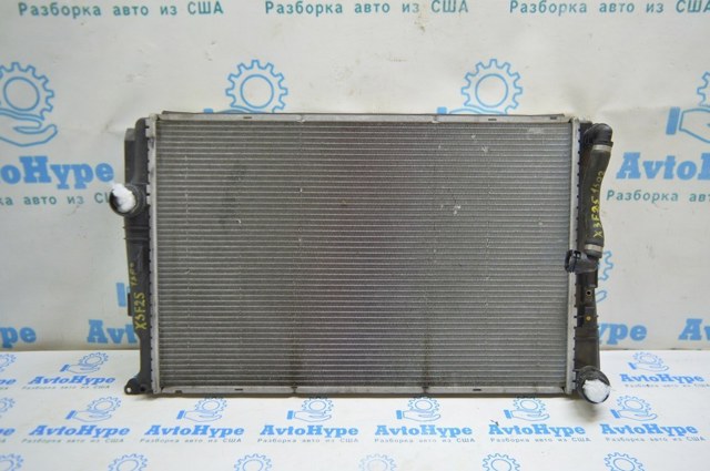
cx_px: 355
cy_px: 236
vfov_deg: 47.8
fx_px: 532
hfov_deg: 67.4
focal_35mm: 27
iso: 400
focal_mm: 18
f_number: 3.5
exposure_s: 1/40
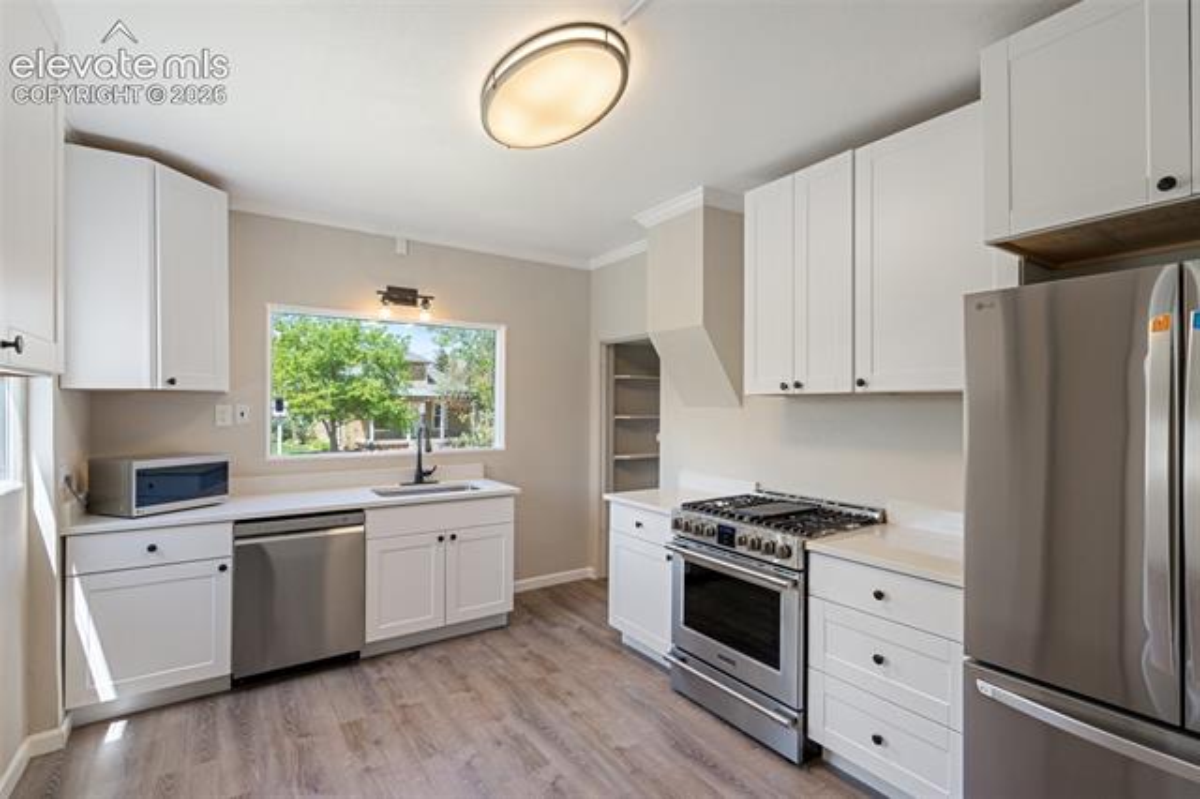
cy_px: 400
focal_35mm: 16
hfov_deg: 96.8
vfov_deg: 73.7
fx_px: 533
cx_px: 600
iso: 640
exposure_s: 1/20
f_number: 10
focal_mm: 16
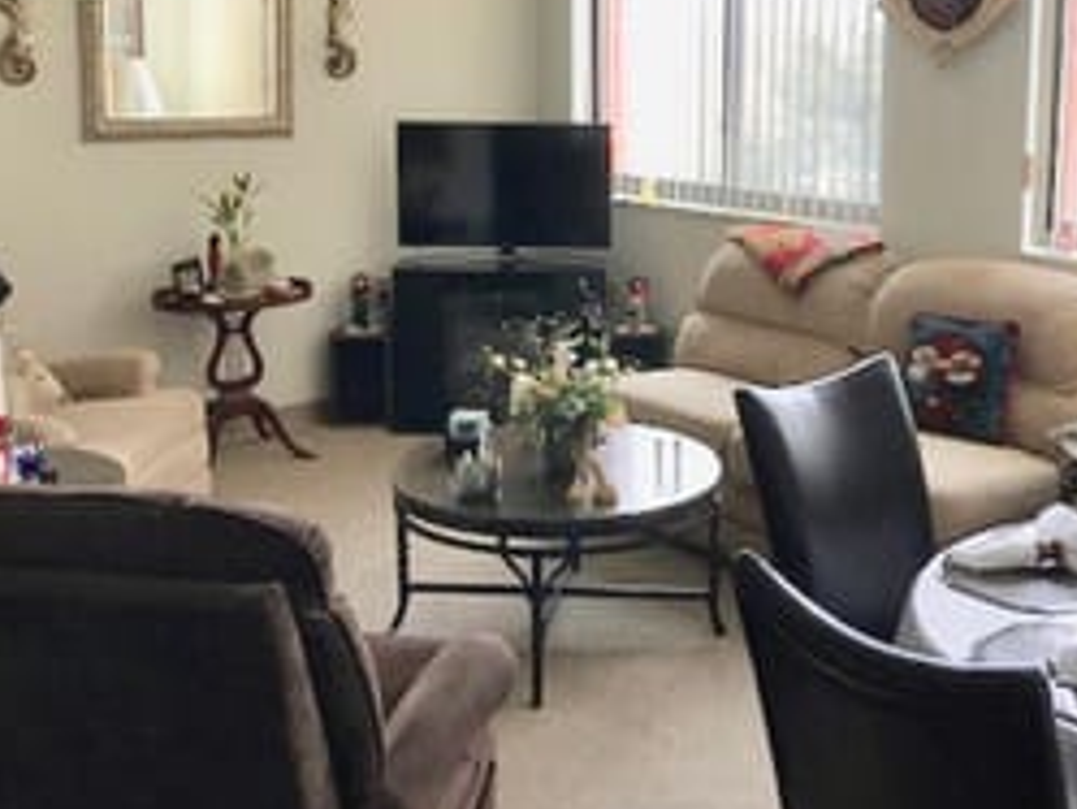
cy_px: 234
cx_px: 640
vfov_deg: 31.8
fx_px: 1401
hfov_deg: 41.9
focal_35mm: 45
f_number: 1.8
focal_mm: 3.99
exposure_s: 1/60
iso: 32
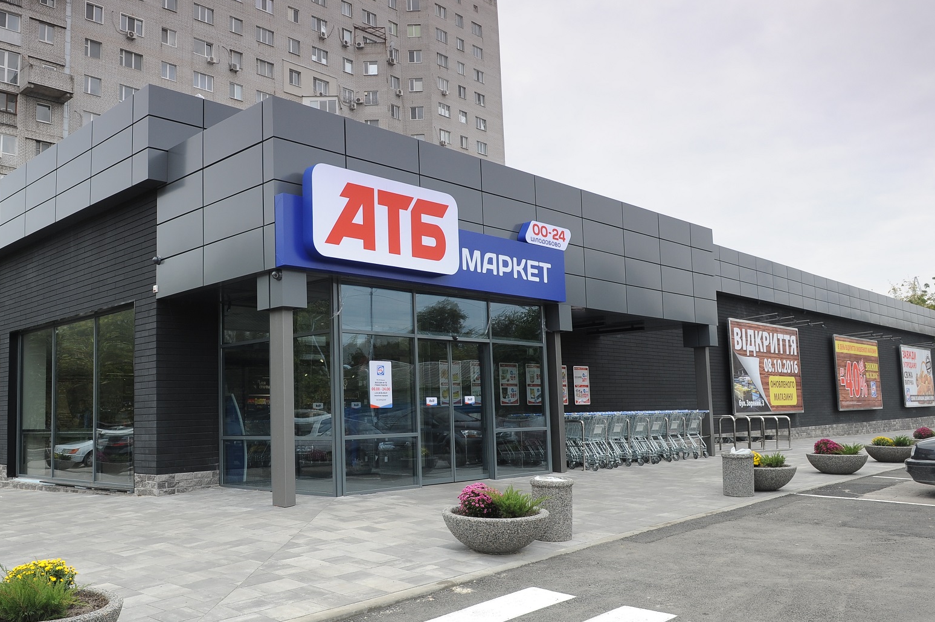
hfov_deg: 59.7
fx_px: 805
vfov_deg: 42.3
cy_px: 329
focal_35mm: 31
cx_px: 363
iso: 400
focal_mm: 24
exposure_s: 1/80
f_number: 9
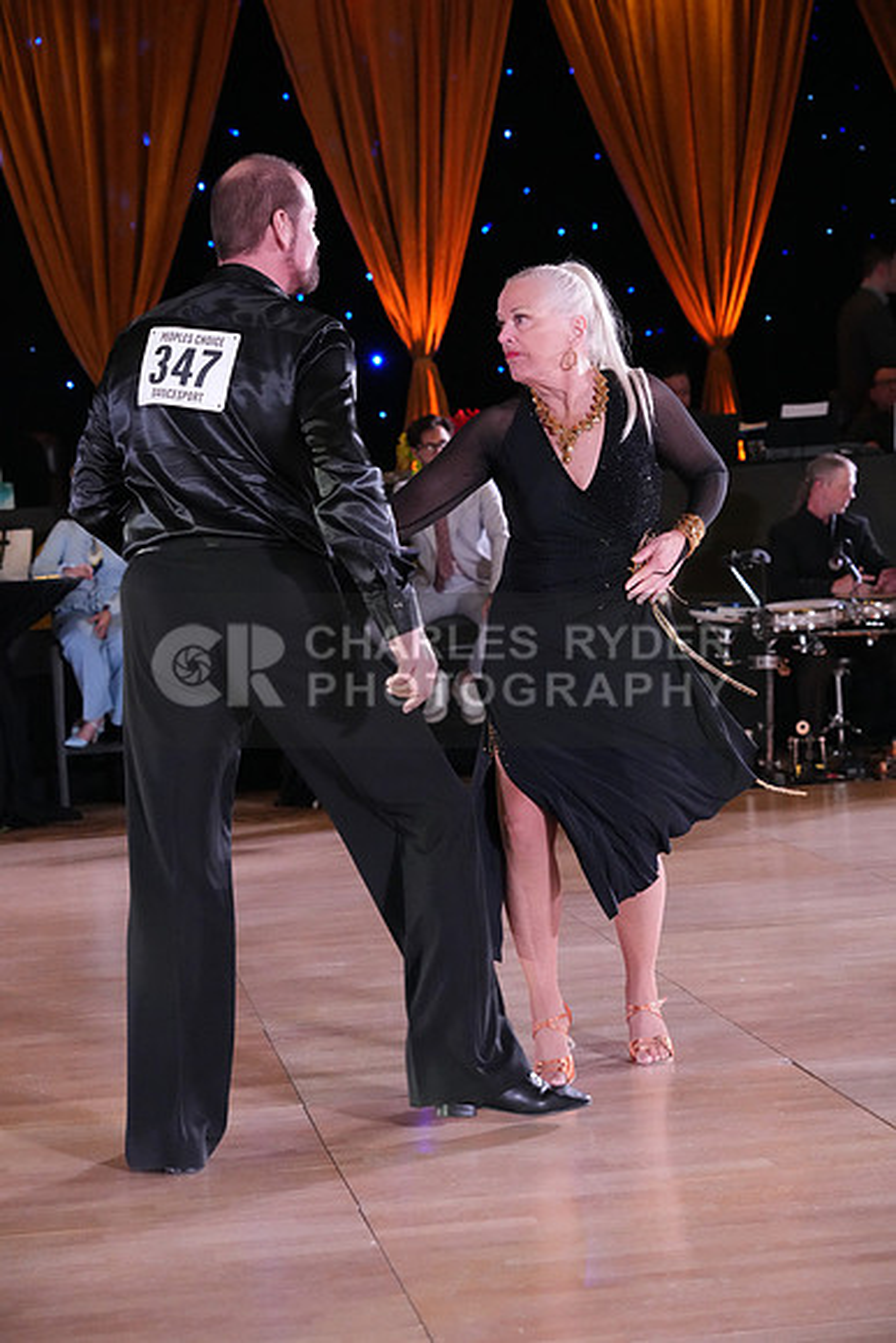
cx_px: 448
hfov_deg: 17.3
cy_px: 672
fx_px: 2947
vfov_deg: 25.7
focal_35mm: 79
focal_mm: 79
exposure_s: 1/400
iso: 8000
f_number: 5
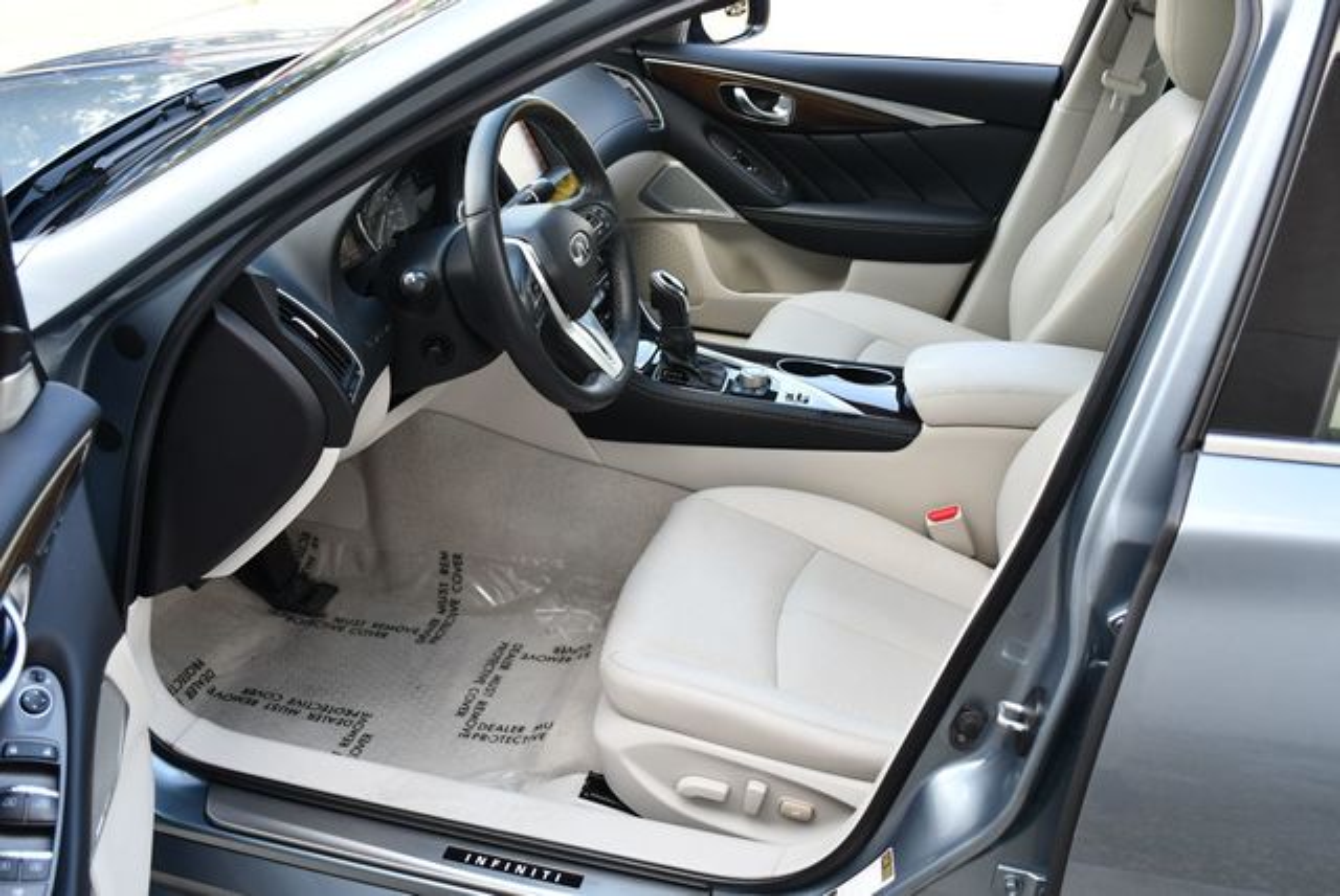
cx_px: 670
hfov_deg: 53.1
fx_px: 1341
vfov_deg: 36.9
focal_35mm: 36
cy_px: 448
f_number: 3.5
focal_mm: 18
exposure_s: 1/250
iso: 400
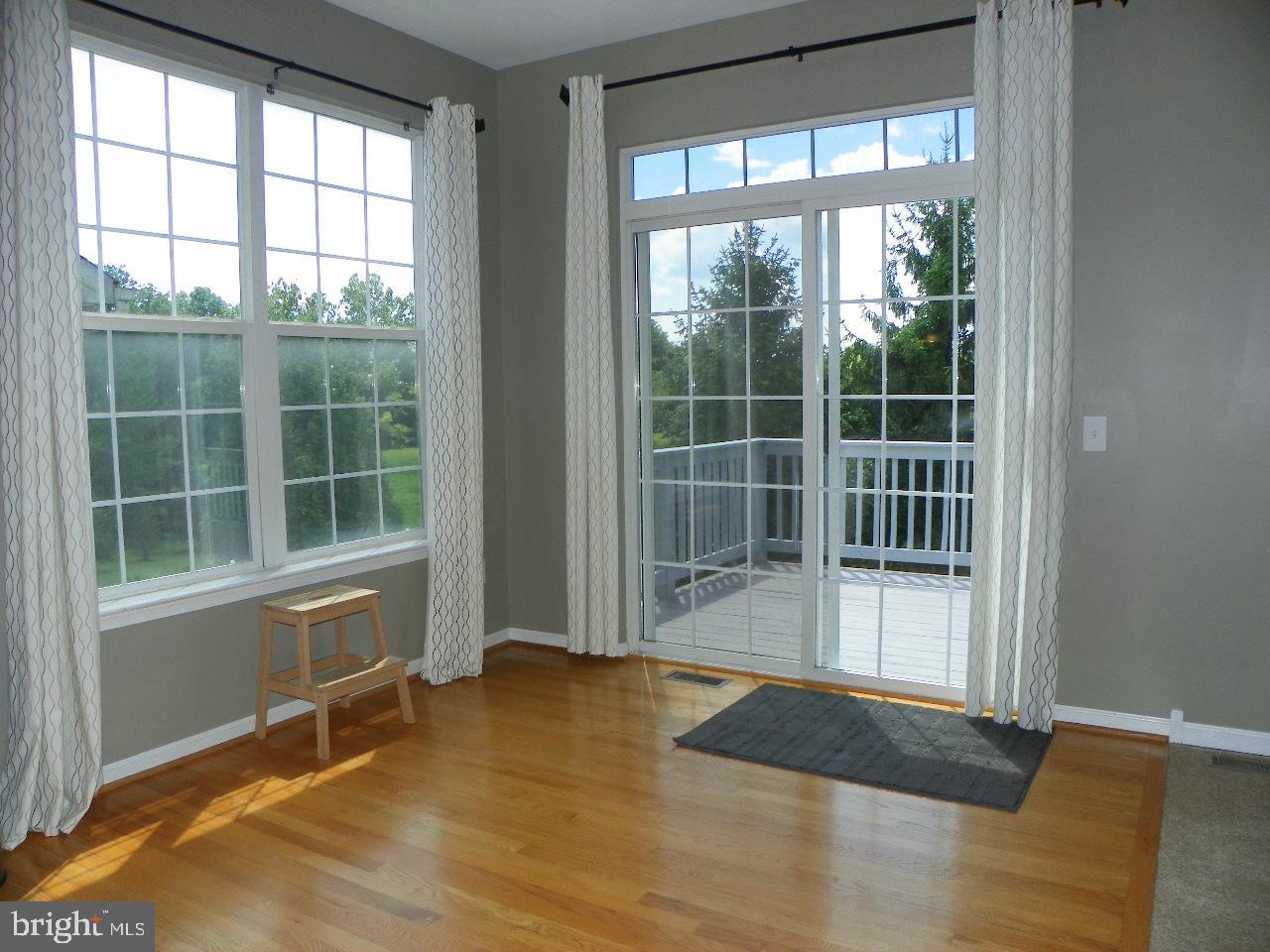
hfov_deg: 67.3
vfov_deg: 53.1
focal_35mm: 26
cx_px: 635
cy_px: 476
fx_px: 954
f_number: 4
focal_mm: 4.6
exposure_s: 1/200
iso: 64
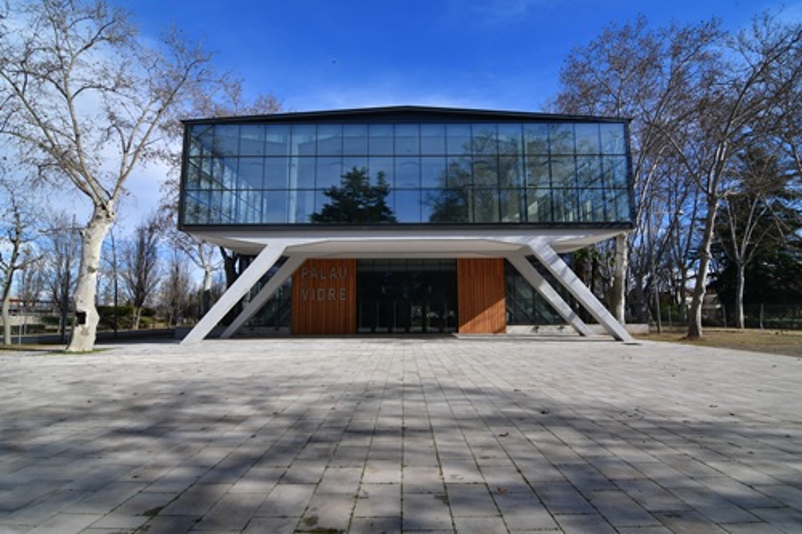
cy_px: 267
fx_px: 367
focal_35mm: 16
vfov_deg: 72.0
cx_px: 401
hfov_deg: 95.0
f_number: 13
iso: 160
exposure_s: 1/160
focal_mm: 11
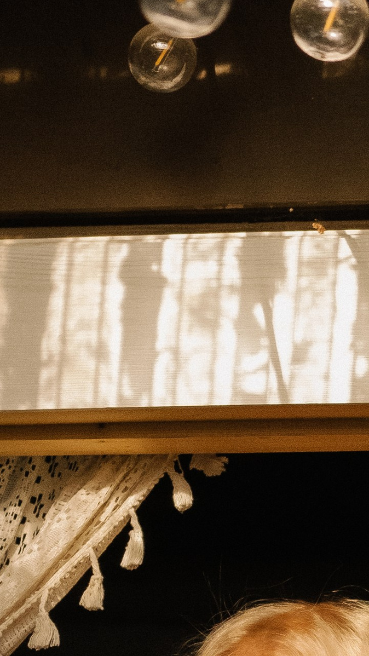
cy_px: 876
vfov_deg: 11.7
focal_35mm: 178
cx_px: 314
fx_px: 3096
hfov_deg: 6.8
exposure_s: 1/4000
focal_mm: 35
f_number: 2.5
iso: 4000
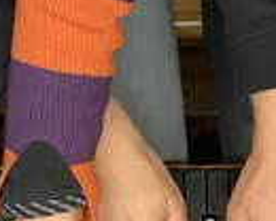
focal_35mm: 65
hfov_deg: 29.0
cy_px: 236
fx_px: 531
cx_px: 172
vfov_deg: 22.3
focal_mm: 6.86
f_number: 1.78
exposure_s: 1/50
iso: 320
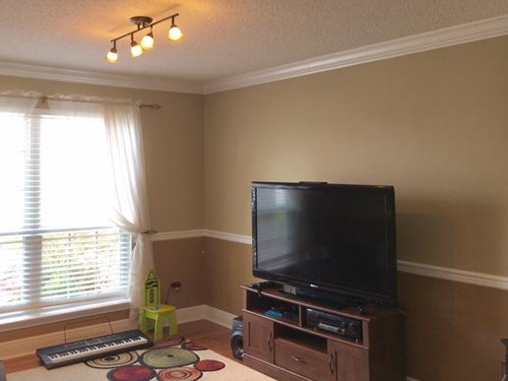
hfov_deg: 50.9
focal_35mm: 36
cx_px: 196
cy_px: 147
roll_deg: -0.2
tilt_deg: +2.8
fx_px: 528
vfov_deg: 39.4
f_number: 2.2
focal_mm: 4.15
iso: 25
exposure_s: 1/40
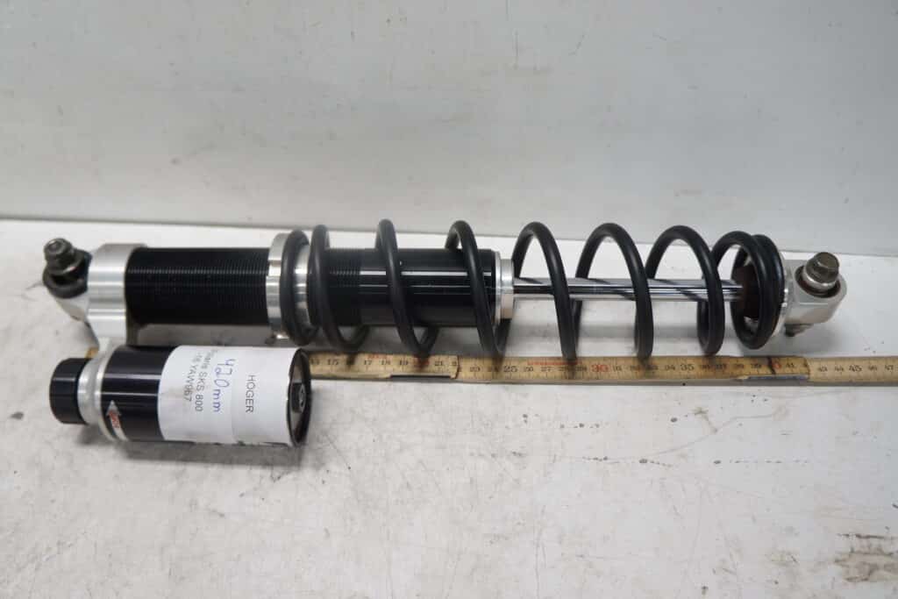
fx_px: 674
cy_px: 300
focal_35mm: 27
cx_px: 449
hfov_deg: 67.4
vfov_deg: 47.9
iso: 125
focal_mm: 18
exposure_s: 1/60
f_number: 3.5
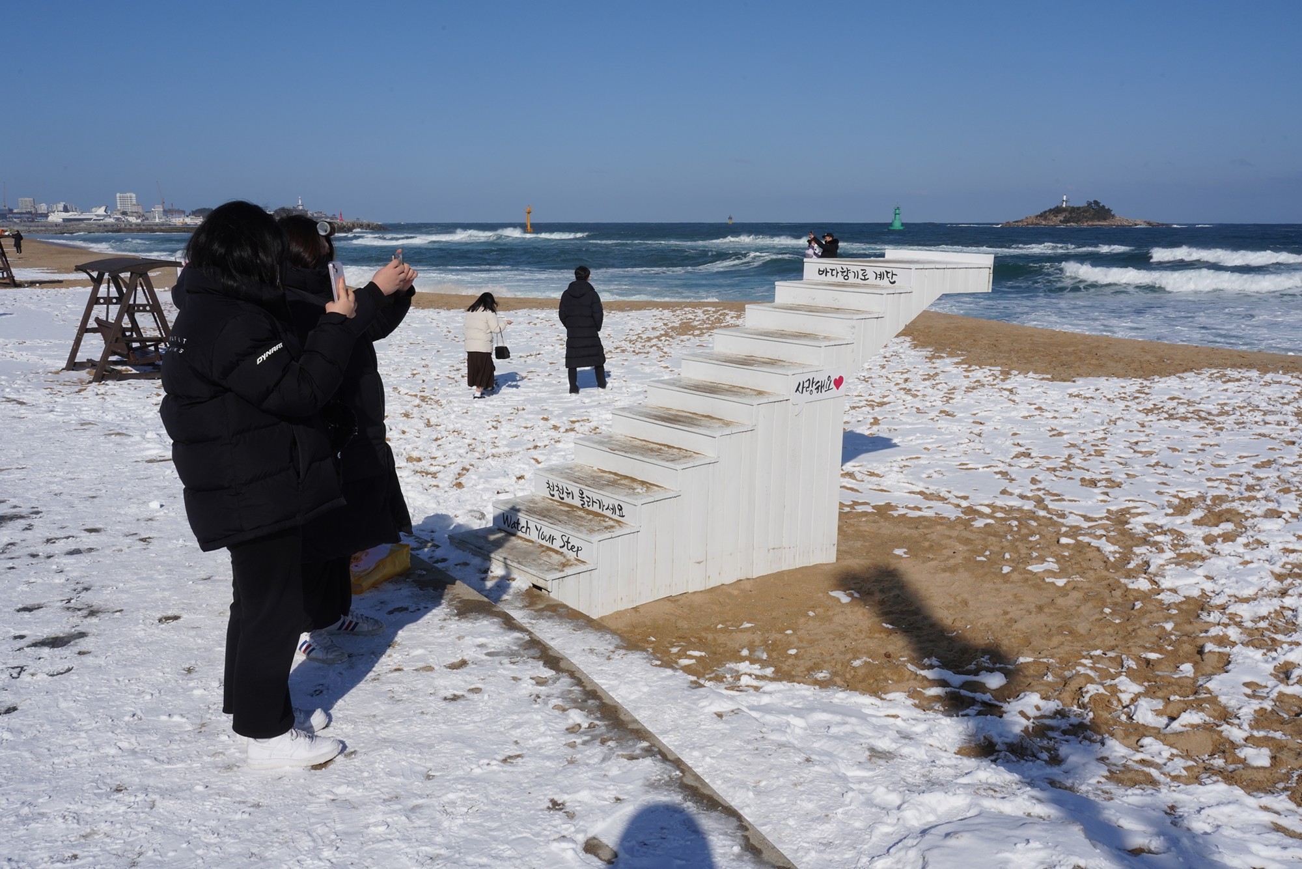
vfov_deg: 42.3
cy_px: 434
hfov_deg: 60.3
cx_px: 651
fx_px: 1121
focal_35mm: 31
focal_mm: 31
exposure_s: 1/320
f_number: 22
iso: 320
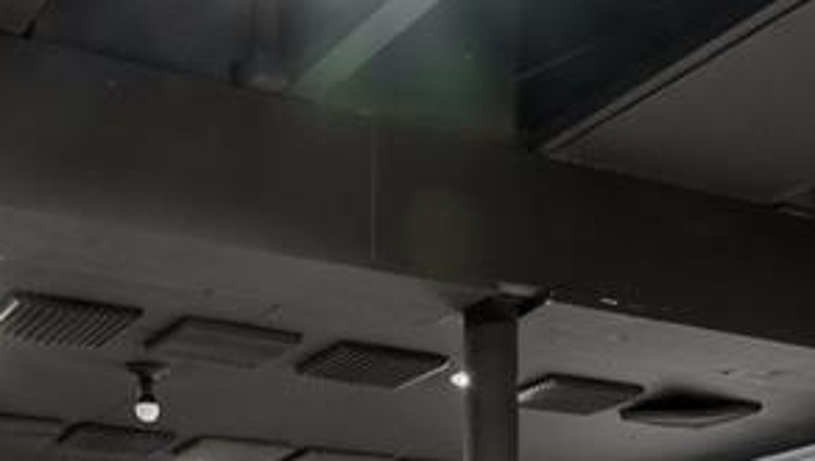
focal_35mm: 77
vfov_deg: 13.9
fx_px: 1666
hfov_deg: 27.3
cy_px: 855
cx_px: 550
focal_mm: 13.7
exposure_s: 2
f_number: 8
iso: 1250
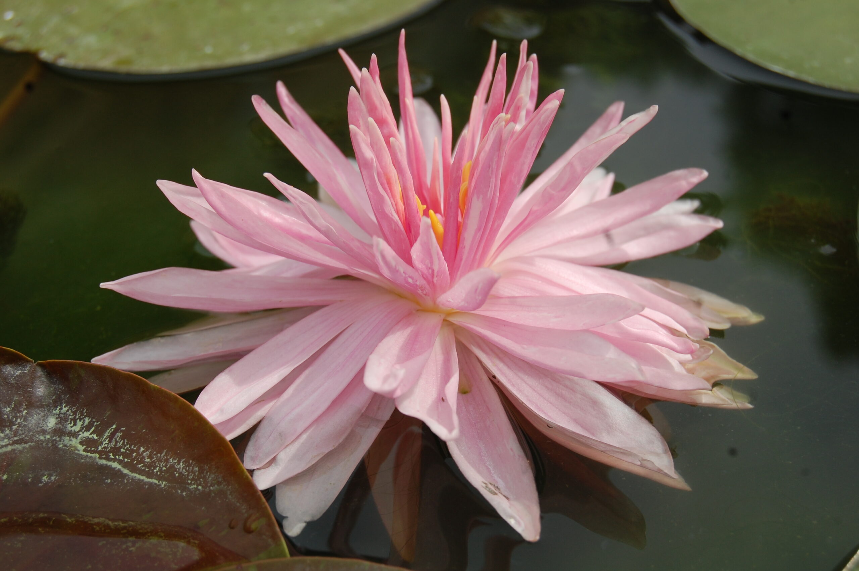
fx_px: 1645
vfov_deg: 19.7
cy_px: 286
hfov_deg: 29.3
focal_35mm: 69
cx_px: 430
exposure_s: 1/320
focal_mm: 46
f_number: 9
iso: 200
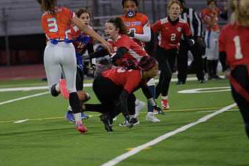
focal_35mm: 333
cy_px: 89
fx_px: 2304
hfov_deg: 6.2
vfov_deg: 4.1
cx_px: 71
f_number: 2.8
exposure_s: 1/200
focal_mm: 190
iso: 450
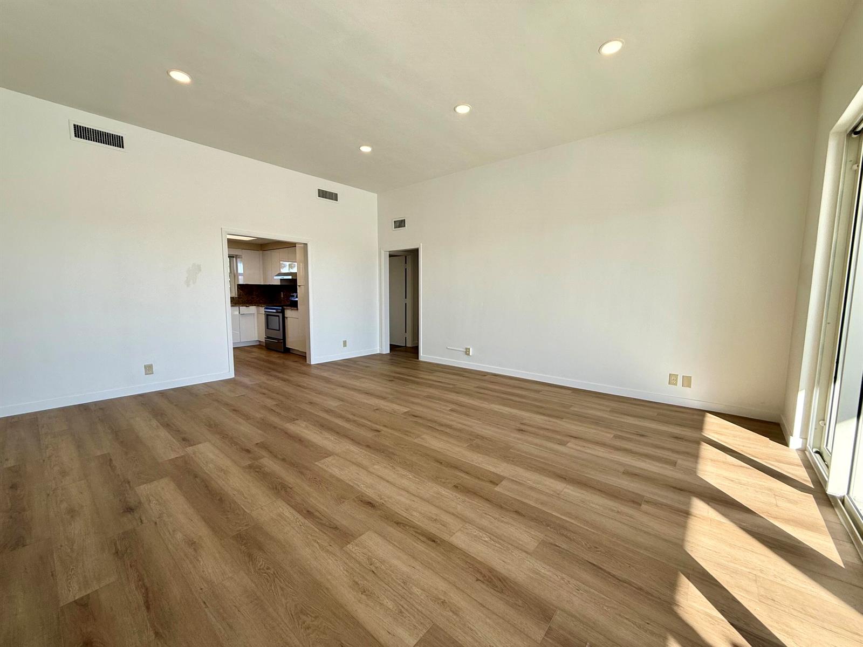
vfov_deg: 85.7
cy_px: 324
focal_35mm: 14
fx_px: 349
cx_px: 432
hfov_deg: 102.1
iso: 50
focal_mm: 2.22
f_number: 2.2
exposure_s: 1/274
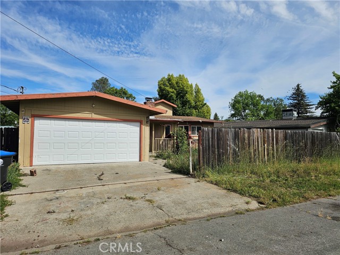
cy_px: 128
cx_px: 170
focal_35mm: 23
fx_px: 226
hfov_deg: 73.9
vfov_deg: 58.9
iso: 10
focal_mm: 6.3
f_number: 1.7
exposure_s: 1/1283
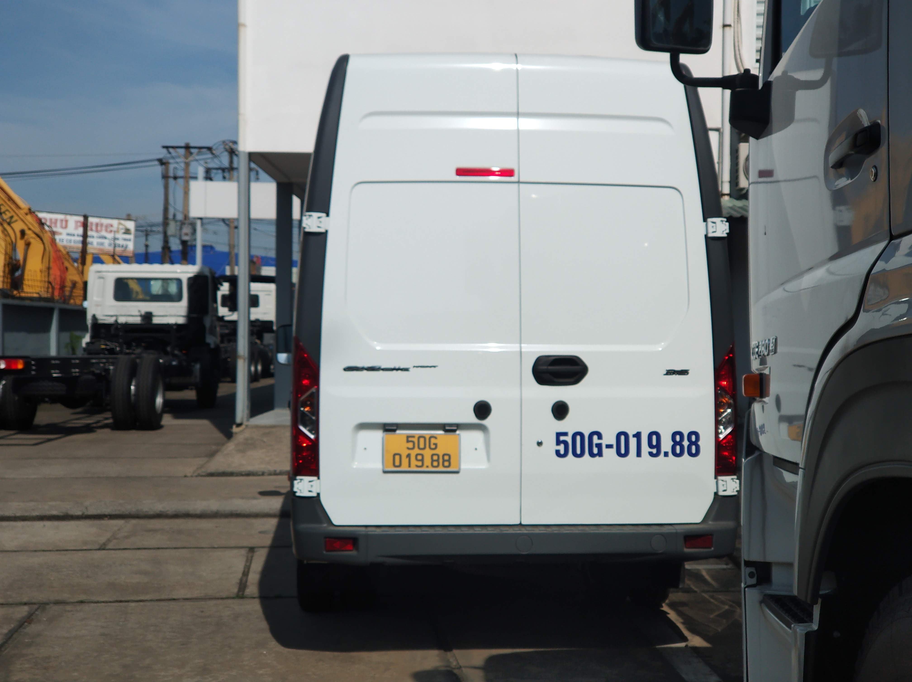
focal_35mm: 52
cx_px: 456
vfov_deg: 28.0
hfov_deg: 36.9
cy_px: 341
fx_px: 1369
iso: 100
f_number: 2.6
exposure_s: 1/1593
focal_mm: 6.06
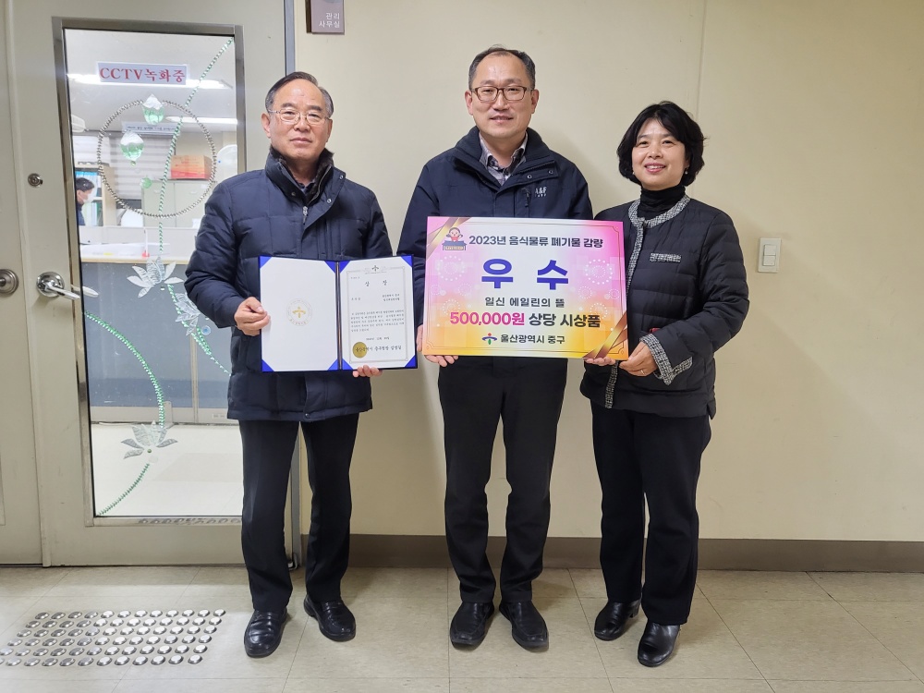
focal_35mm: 26
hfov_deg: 67.3
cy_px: 346
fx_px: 694
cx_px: 462
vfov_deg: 53.1
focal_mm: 4.25
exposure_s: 1/40
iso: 400
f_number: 1.8
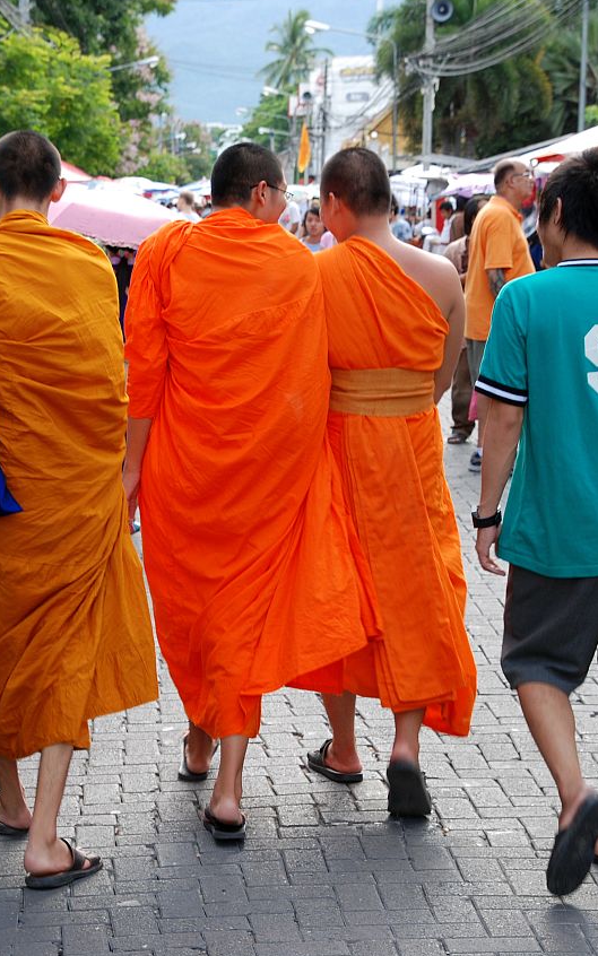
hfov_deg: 14.8
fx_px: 2294
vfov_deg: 23.5
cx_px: 115
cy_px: 476
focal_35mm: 88
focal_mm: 38
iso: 160
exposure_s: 1/80
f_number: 5.6
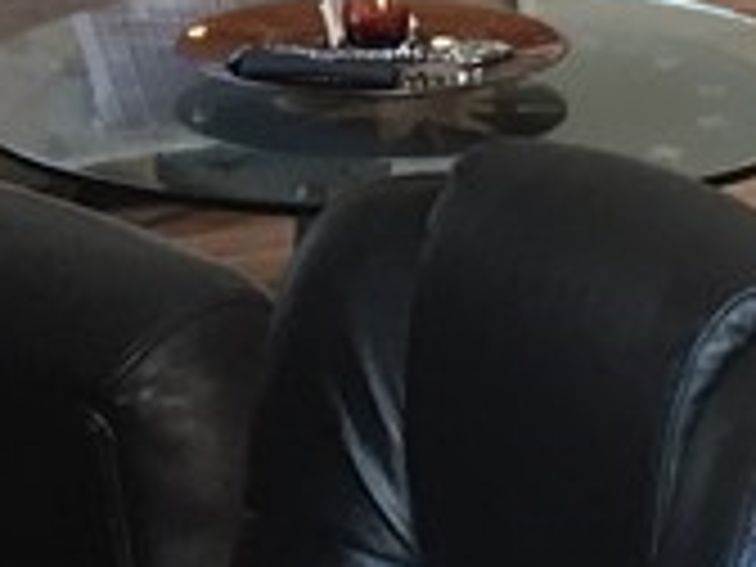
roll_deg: -1.2
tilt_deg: -1.3
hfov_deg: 11.2
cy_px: -778
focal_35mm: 177
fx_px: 3866
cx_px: 518
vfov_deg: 7.8
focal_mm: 4.15
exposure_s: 1/30
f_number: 2.2
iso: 40
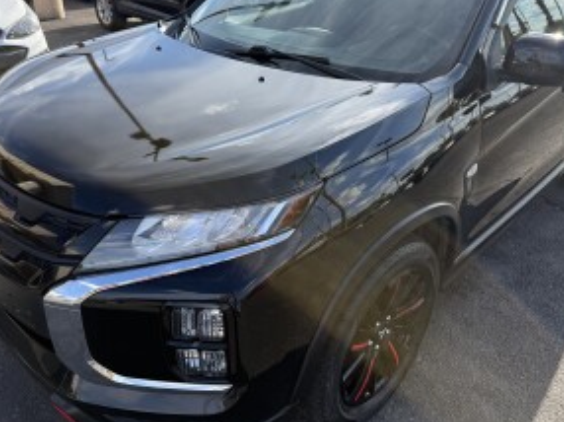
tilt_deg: -25.5
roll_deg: -2.5
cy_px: 171
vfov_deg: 45.2
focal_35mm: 31
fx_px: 505
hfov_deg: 58.4
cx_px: 289
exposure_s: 1/2000
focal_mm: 6.76
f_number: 1.78
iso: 100
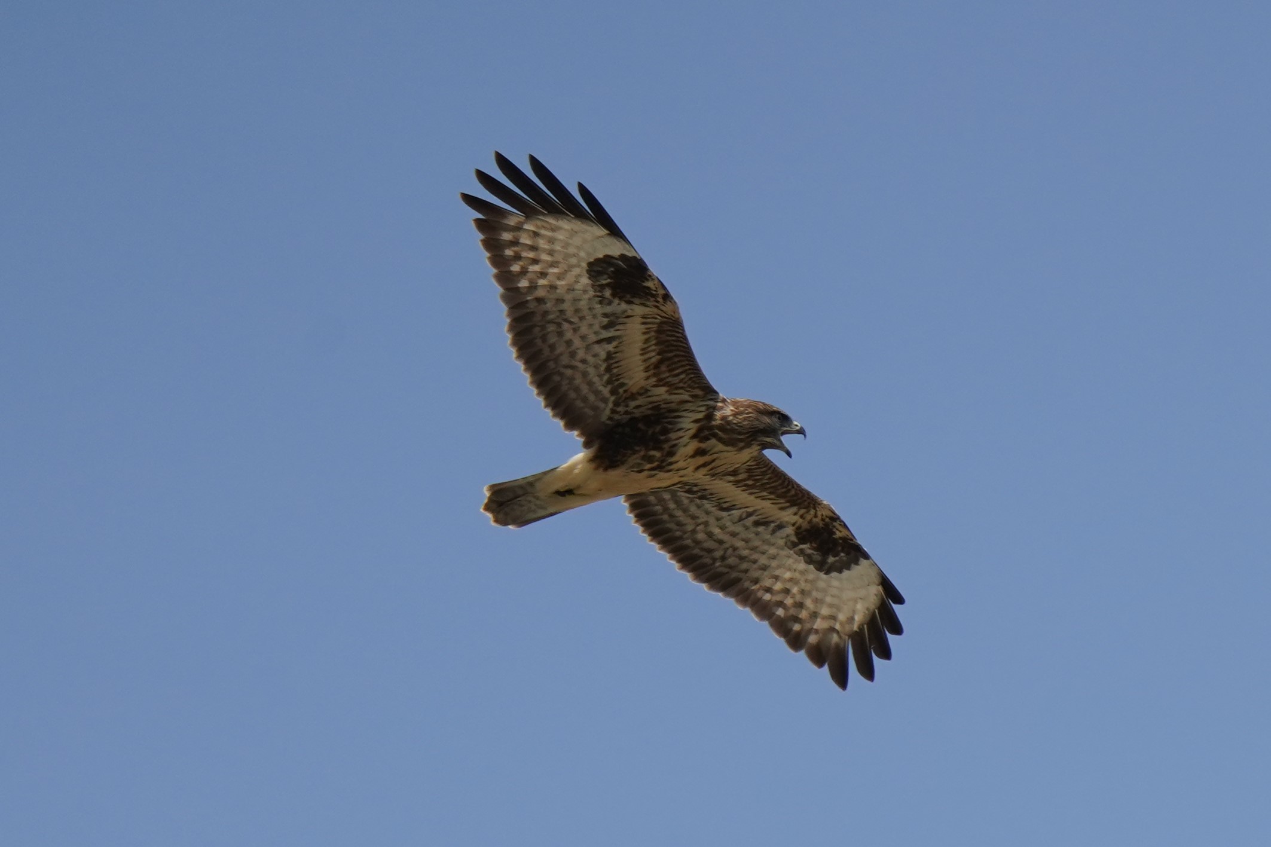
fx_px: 17862
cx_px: 636
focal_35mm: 506
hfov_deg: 4.1
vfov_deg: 2.7
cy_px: 424
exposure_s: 1/2500
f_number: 6.3
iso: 400
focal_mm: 506
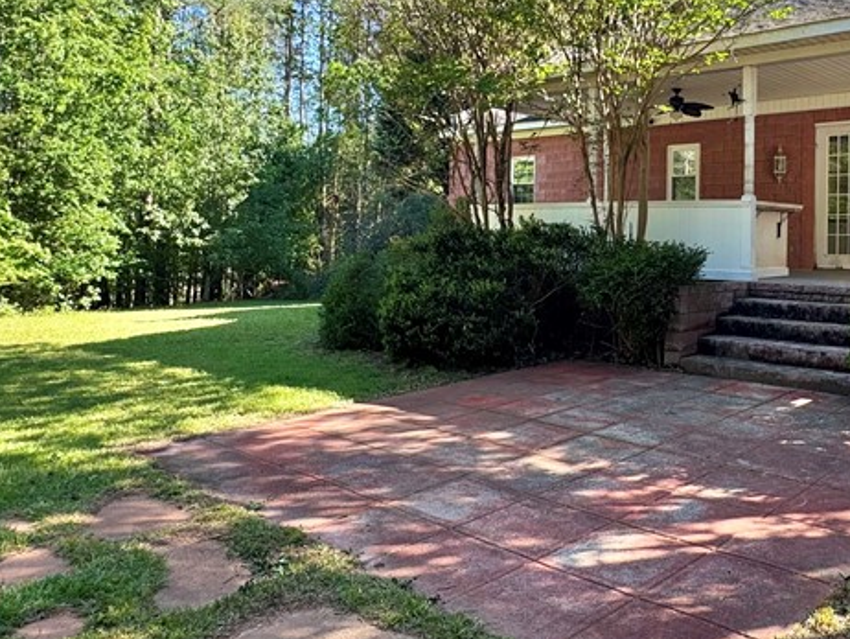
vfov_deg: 44.9
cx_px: 603
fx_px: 762
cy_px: 225
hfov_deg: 56.3
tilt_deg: +0.0
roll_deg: -1.6
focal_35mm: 31
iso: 40
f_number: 2.2
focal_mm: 2.22
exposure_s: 1/140
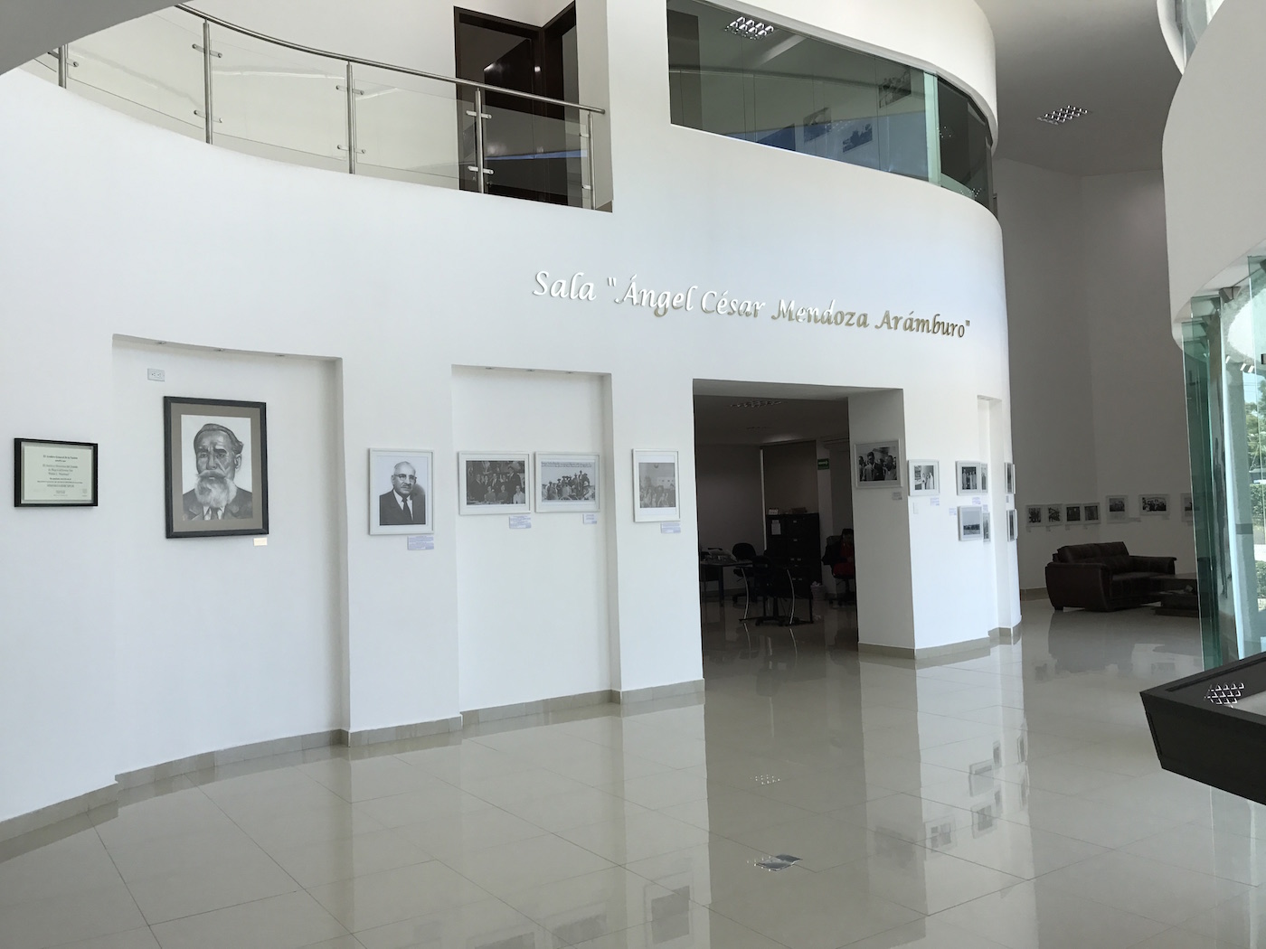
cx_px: 633
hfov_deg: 63.4
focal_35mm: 28
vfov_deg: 49.7
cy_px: 474
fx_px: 1024
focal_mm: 3.99
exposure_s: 1/251
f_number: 1.8
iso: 20
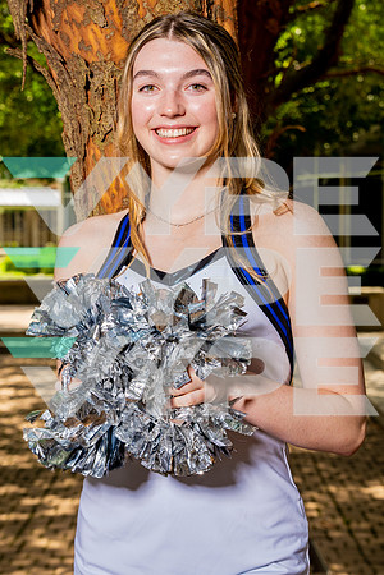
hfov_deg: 15.9
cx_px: 183
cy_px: 289
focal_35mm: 86
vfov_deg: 23.6
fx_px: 1378
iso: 200
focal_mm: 53
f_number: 5.6
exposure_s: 1/250
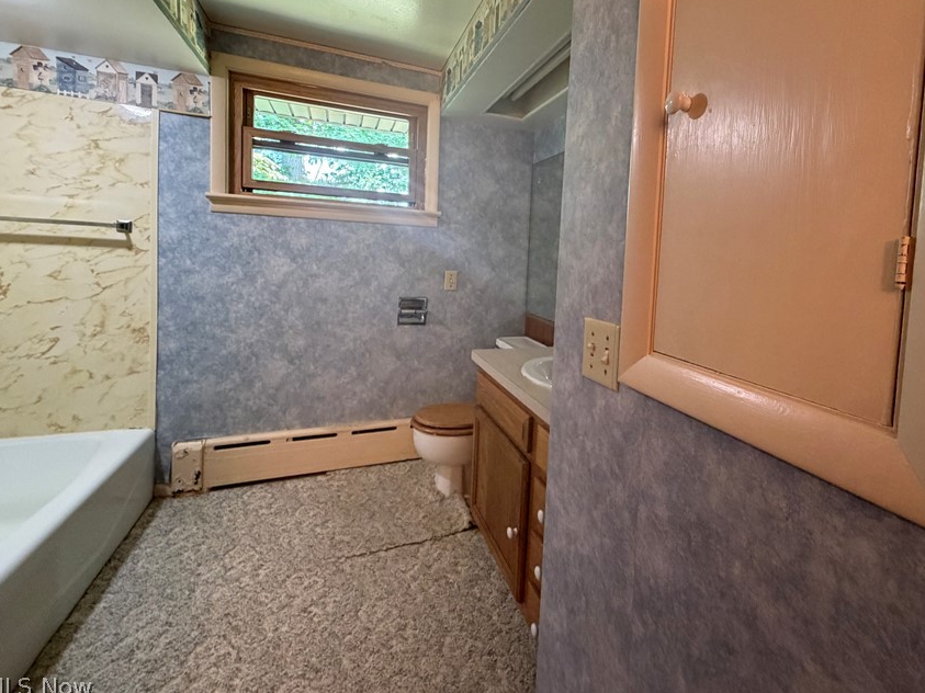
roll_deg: -2.5
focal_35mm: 17
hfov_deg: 90.2
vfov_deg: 74.1
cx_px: 540
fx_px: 454
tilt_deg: -3.7
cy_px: 284
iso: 400
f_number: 2.2
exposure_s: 1/60
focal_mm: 2.22
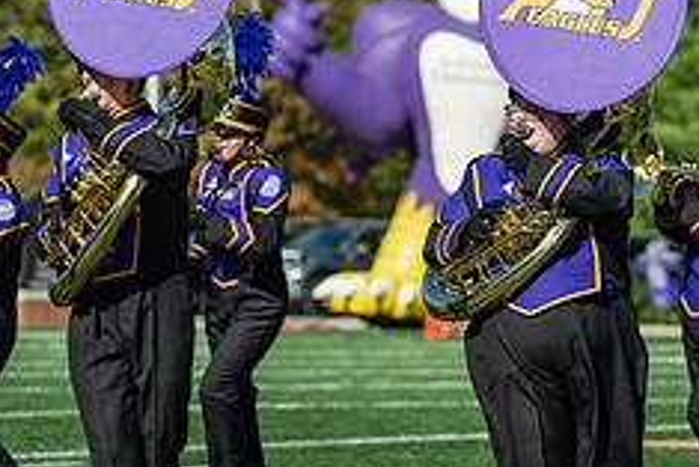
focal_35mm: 321
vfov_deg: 4.3
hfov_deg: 6.4
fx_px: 6236
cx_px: 434
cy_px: 296
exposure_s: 1/1600
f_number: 3.5
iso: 100
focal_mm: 130
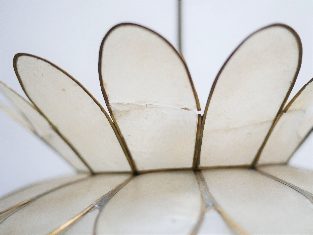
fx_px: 362
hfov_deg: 46.8
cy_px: 118
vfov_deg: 36.0
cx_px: 156
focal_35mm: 40
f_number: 1.7
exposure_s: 1/60
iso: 800
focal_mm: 20
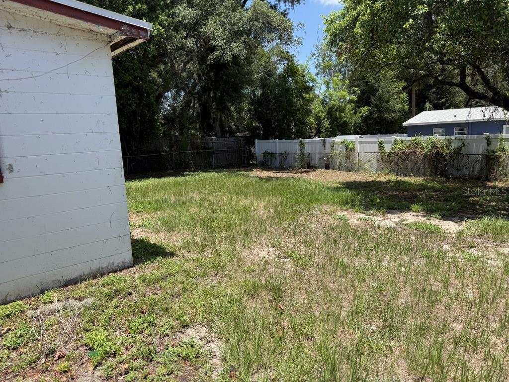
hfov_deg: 71.6
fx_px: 353
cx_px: 254
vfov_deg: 56.8
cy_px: 191
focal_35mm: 24
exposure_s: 1/2703
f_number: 1.78
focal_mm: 6.76
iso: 80
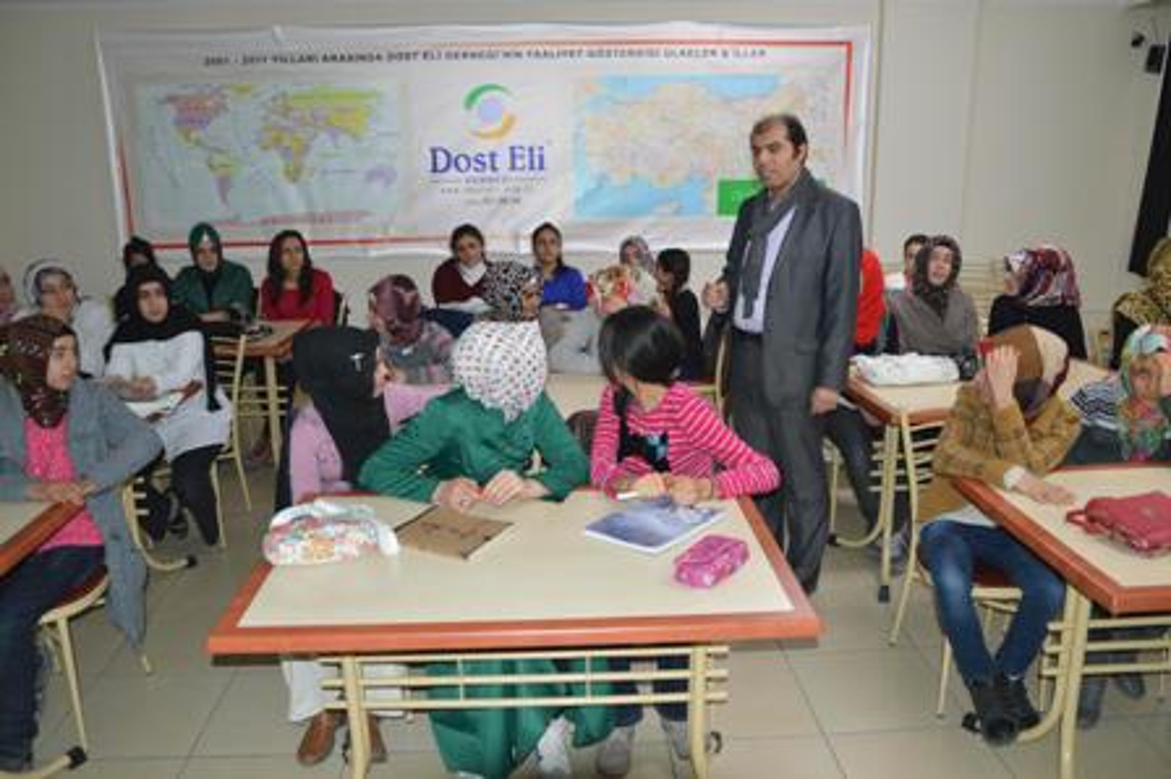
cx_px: 586
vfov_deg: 47.9
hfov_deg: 67.4
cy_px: 390
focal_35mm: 27
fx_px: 878
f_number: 3.5
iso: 640
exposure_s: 1/60
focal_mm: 18
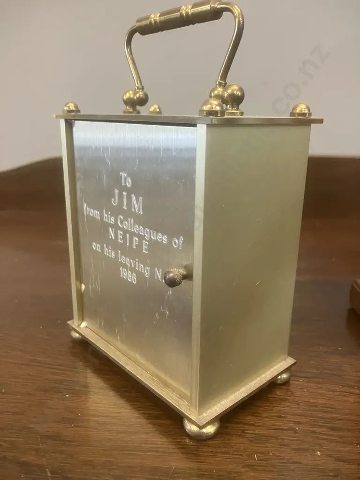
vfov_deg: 63.4
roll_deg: +0.1
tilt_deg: -15.7
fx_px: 388
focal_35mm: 28
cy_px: 240
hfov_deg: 49.7
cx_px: 180
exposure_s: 1/50
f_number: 1.8
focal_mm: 3.99
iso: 320
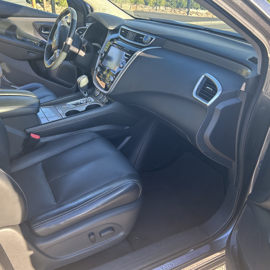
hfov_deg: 52.5
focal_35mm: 31
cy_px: 136
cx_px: 130
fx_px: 274
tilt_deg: -33.0
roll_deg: +2.9
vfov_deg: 52.5
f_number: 1.5
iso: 50
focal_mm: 5.7
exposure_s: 1/173
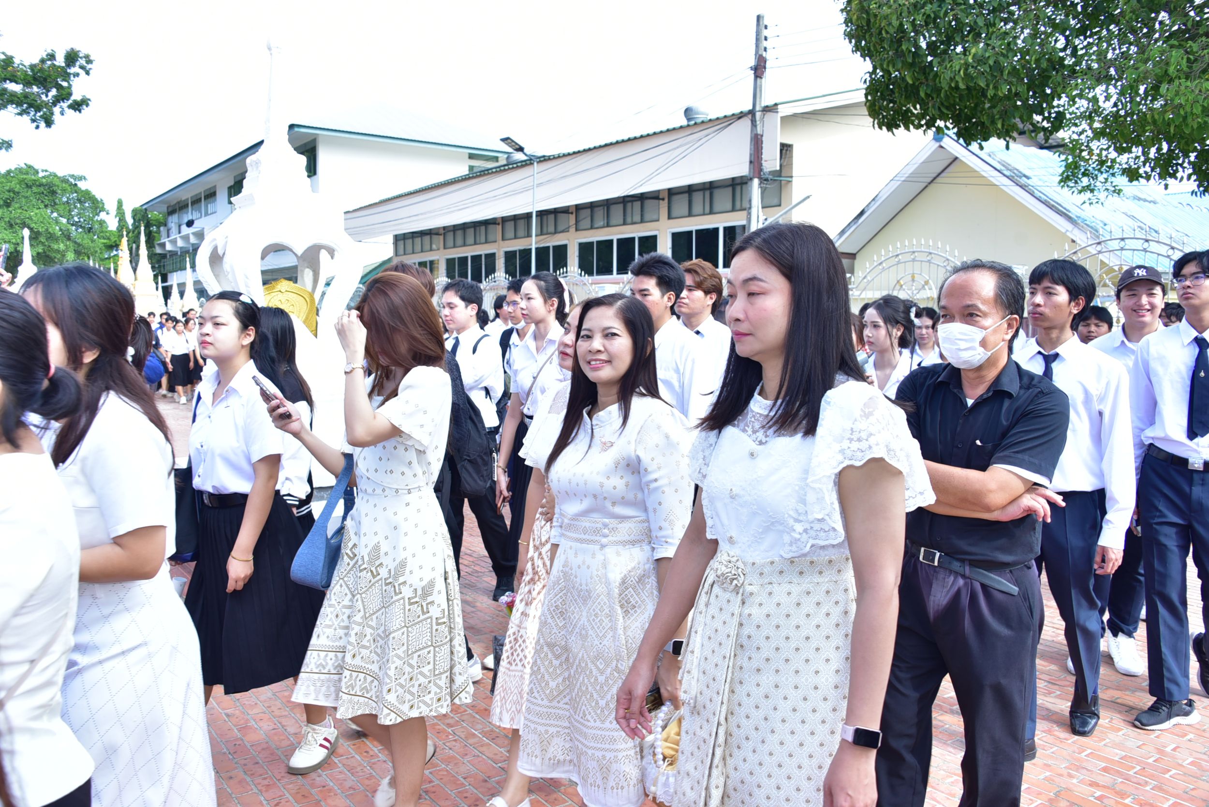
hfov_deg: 65.5
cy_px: 404
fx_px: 941
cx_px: 604
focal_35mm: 28
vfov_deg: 46.4
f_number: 6.3
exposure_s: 1/160
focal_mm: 28
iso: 250
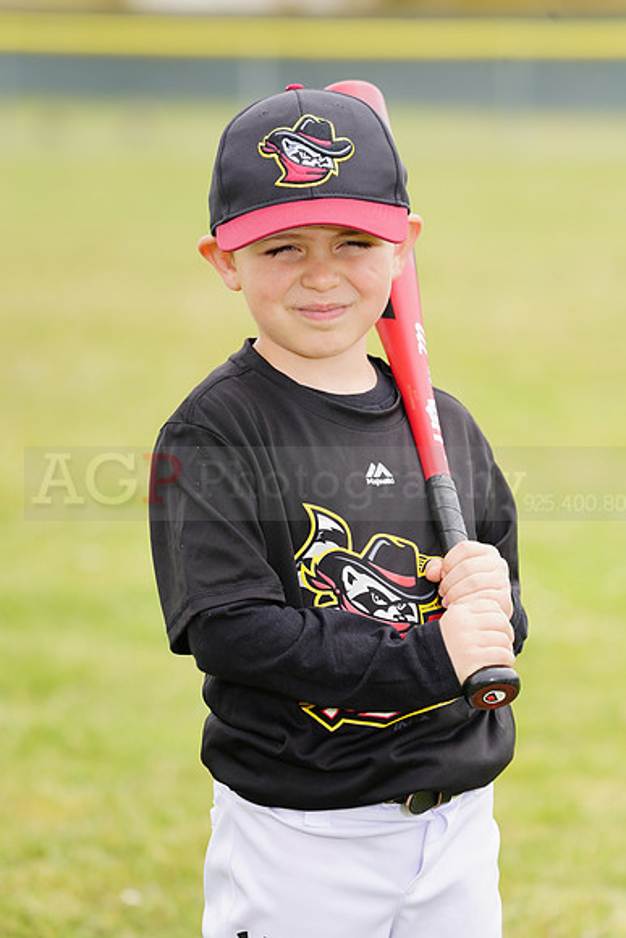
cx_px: 313
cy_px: 469
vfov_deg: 8.2
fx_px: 6516
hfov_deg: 5.5
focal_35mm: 250
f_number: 6.3
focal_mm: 250
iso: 100
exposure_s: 1/250
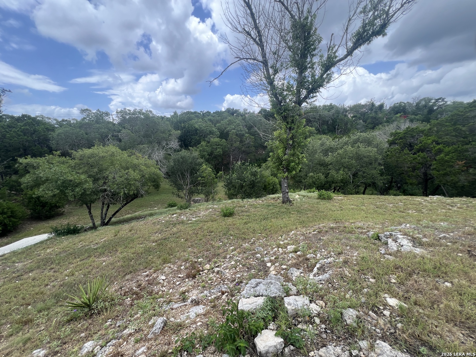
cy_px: 178
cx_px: 238
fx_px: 179
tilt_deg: -14.9
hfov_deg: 106.2
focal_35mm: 13
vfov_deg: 89.9
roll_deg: +2.1
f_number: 1.8
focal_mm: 1.57
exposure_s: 1/384
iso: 32
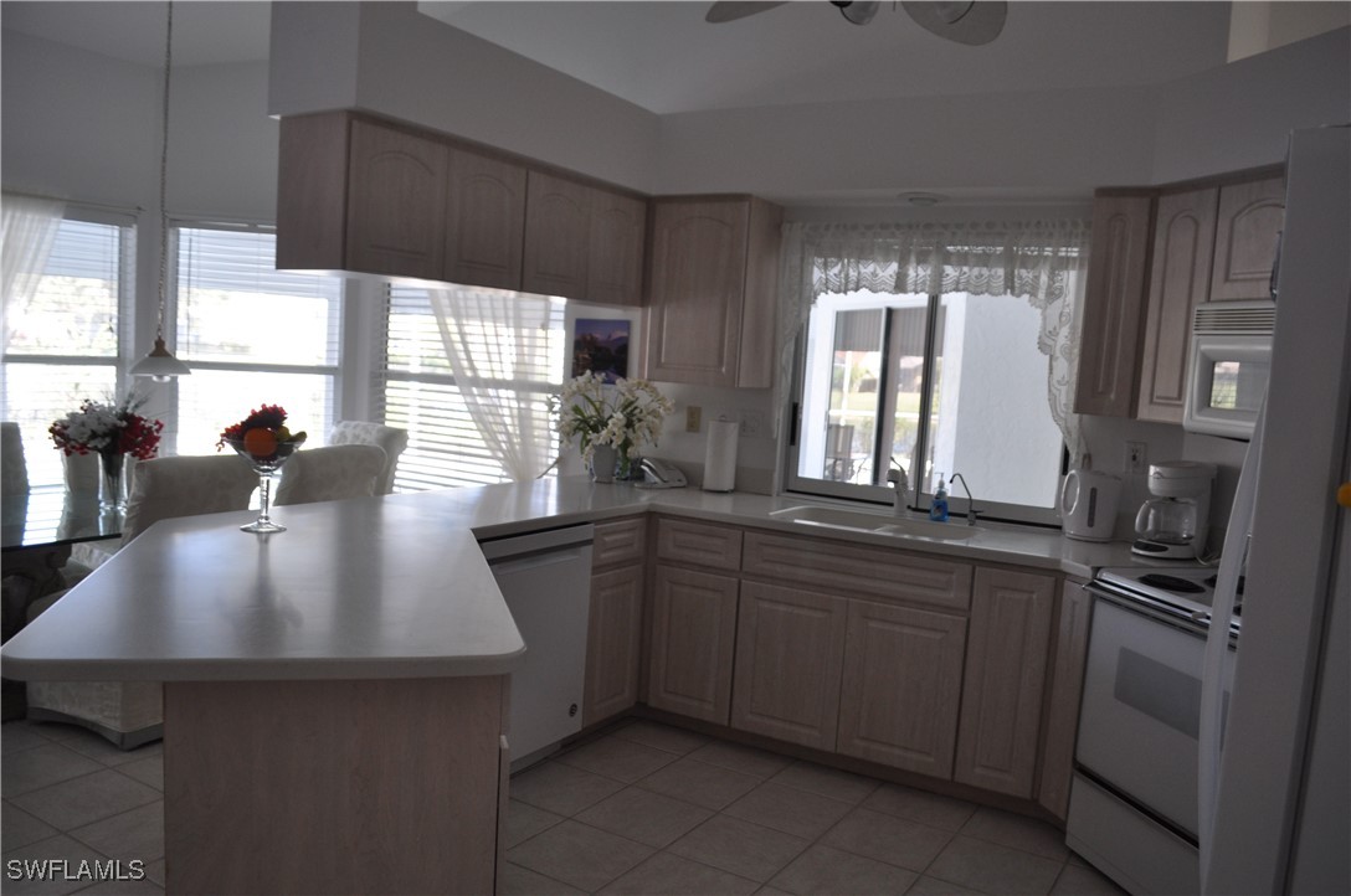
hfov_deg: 67.5
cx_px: 676
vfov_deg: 47.8
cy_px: 448
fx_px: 1012
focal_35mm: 27
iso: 400
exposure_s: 1/60
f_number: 4
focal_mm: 18
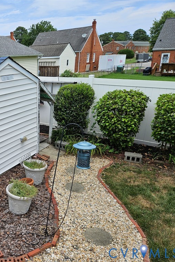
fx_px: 233
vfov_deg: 58.7
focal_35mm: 32
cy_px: 131
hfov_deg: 37.1
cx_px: 3
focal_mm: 5.4
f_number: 1.8
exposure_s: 1/1700
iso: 25
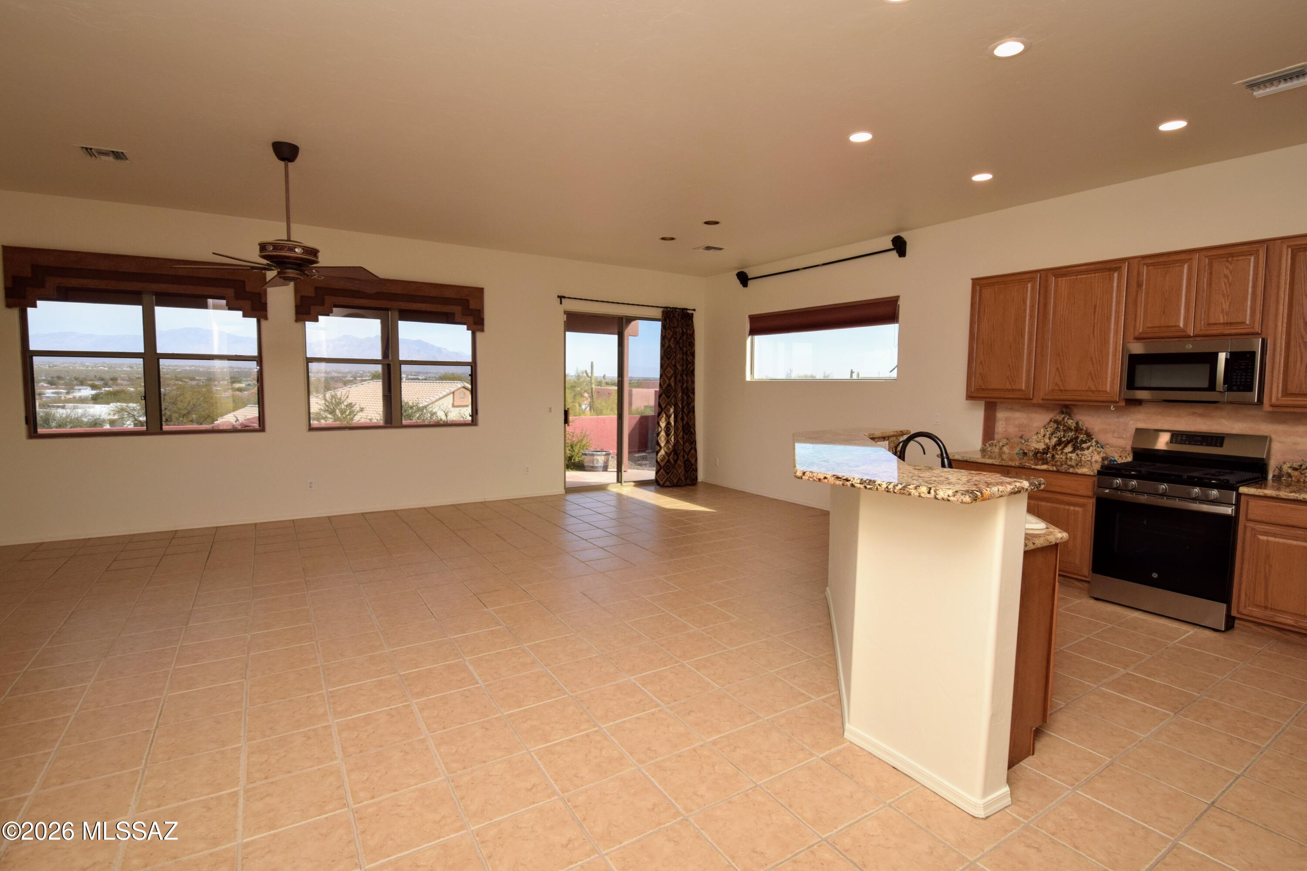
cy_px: 436
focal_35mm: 16
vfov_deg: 72.1
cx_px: 654
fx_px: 599
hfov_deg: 95.0
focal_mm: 11
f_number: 9
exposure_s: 1/200
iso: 400
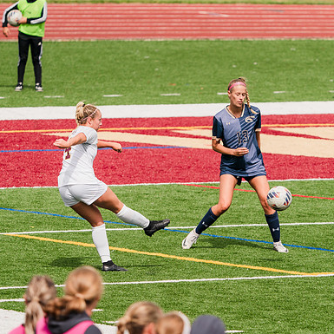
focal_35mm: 541
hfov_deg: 3.2
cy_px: 155
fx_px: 5906
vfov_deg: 3.2
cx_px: 172
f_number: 6.3
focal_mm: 326
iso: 250
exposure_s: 1/1600
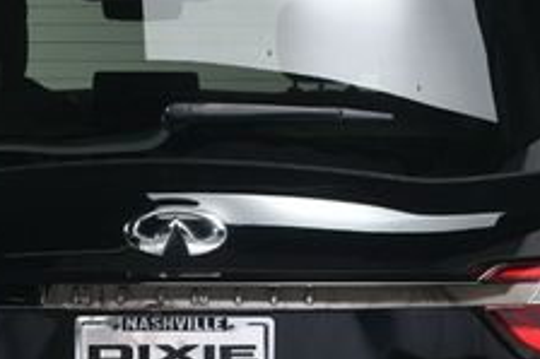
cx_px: 159
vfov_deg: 10.0
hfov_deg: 14.9
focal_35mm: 137
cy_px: 316
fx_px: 2053
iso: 100
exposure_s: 1/160
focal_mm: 32
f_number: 10
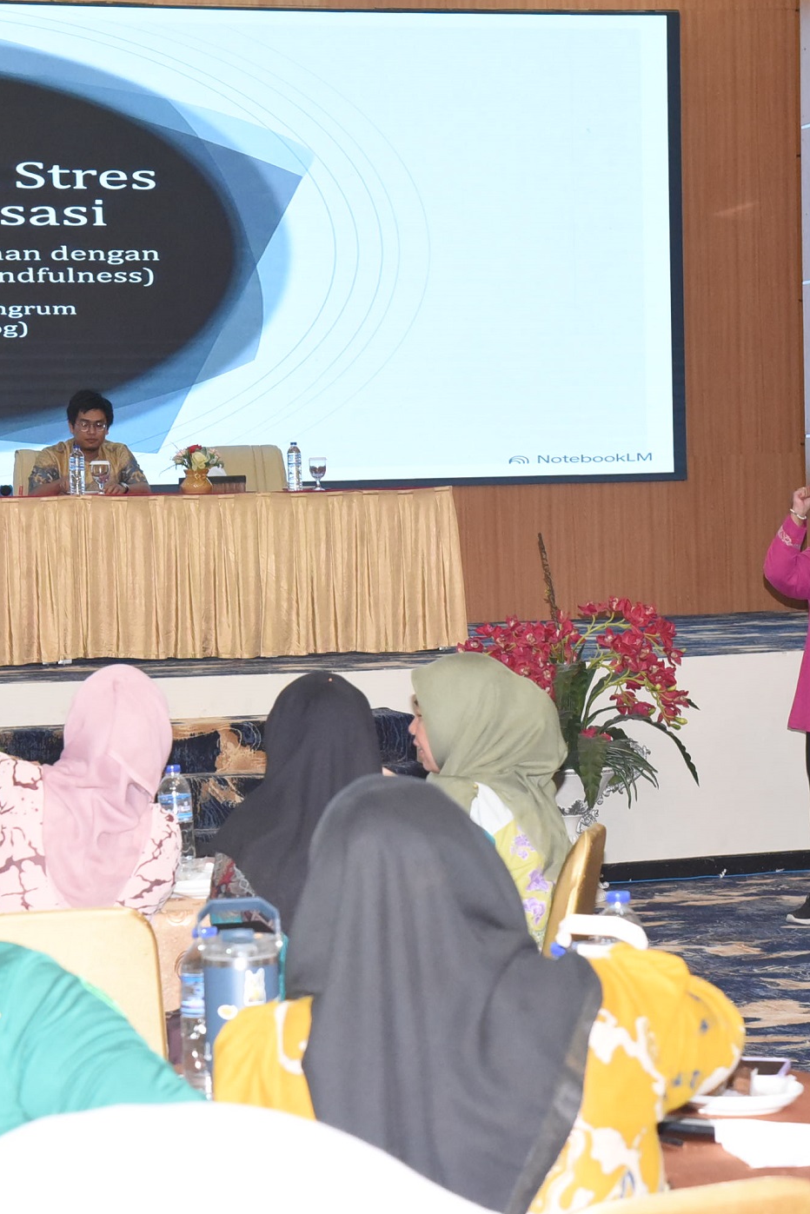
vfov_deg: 20.8
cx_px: 326
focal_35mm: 98
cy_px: 607
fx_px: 3306
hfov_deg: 14.0
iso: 6400
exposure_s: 1/200
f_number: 7.1
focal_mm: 65
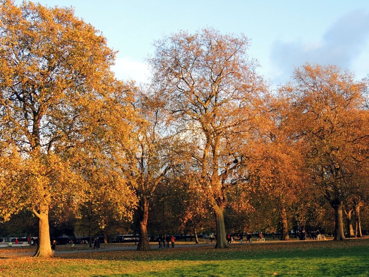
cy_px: 138
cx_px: 184
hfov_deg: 38.2
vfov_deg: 29.1
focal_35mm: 50
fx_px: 533
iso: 100
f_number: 3.6
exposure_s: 1/100
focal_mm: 8.9
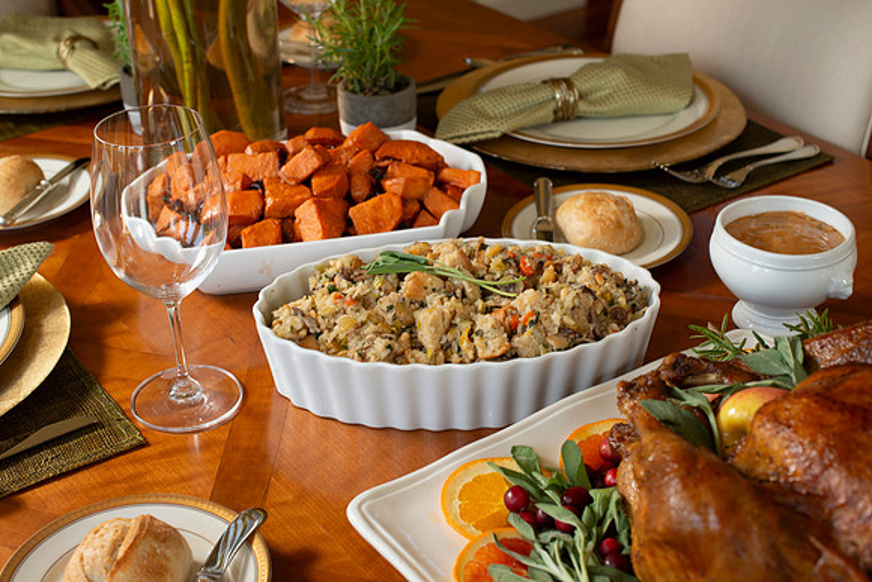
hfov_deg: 39.6
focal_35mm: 50
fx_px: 1211
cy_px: 291
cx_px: 436
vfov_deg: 27.0
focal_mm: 50
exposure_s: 1/60
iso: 200
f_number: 6.3
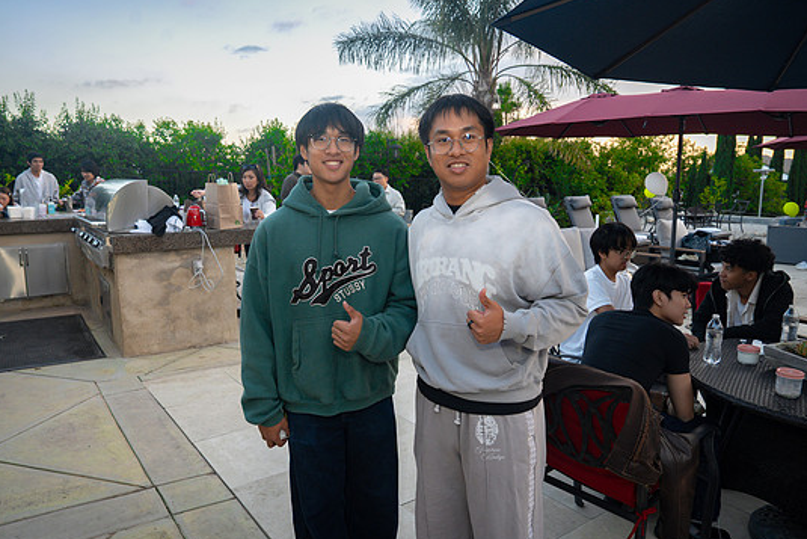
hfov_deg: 69.4
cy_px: 273
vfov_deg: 49.6
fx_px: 583
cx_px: 395
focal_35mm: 26
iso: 640
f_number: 5
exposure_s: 1/160
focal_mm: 24
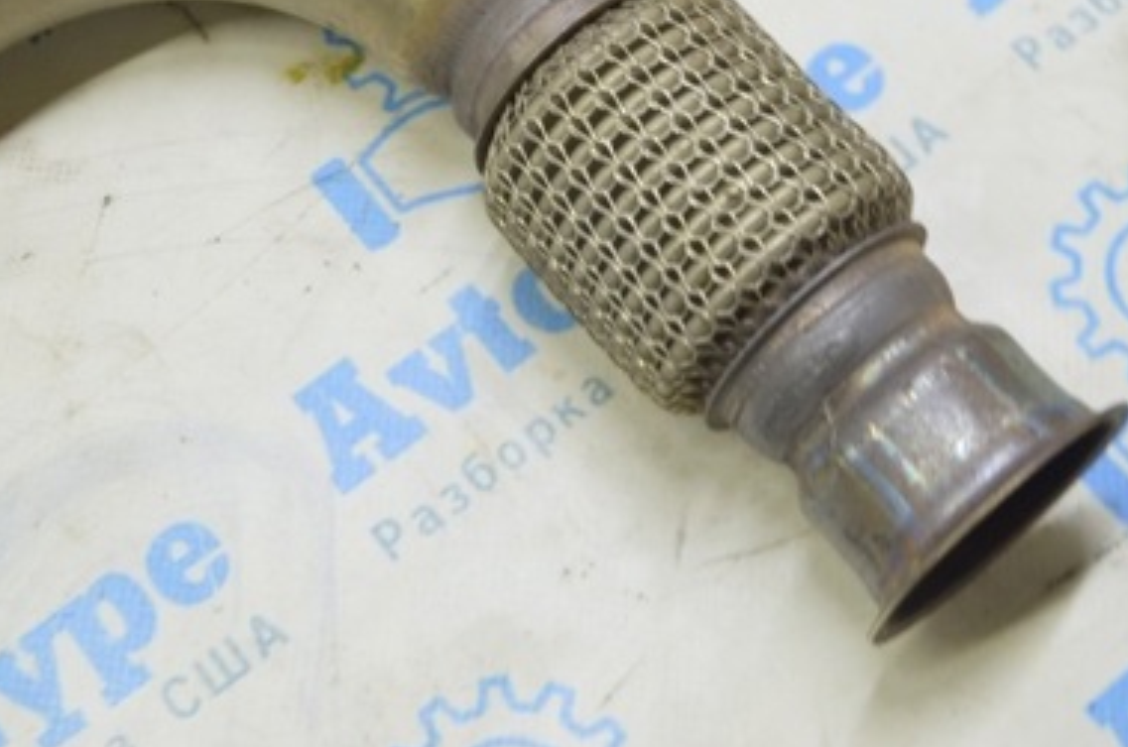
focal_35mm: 71
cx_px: 438
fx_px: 2220
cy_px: 124
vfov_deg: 18.9
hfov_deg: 28.4
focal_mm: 28
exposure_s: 1/20
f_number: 5.6
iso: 400
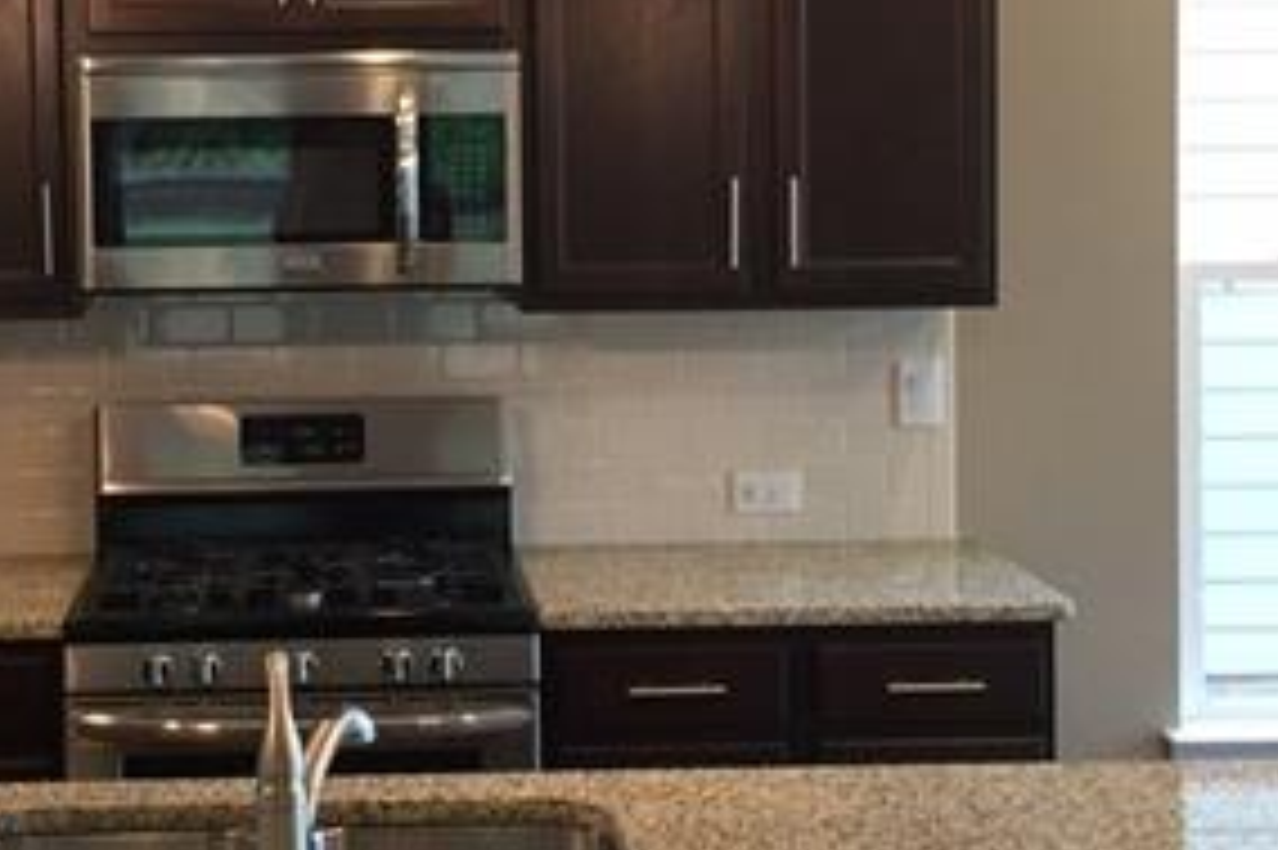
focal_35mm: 68
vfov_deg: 19.9
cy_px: 238
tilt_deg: -1.5
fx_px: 2413
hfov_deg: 29.4
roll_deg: +0.6
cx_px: 378
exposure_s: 1/15
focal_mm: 4.15
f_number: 2.2
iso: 32
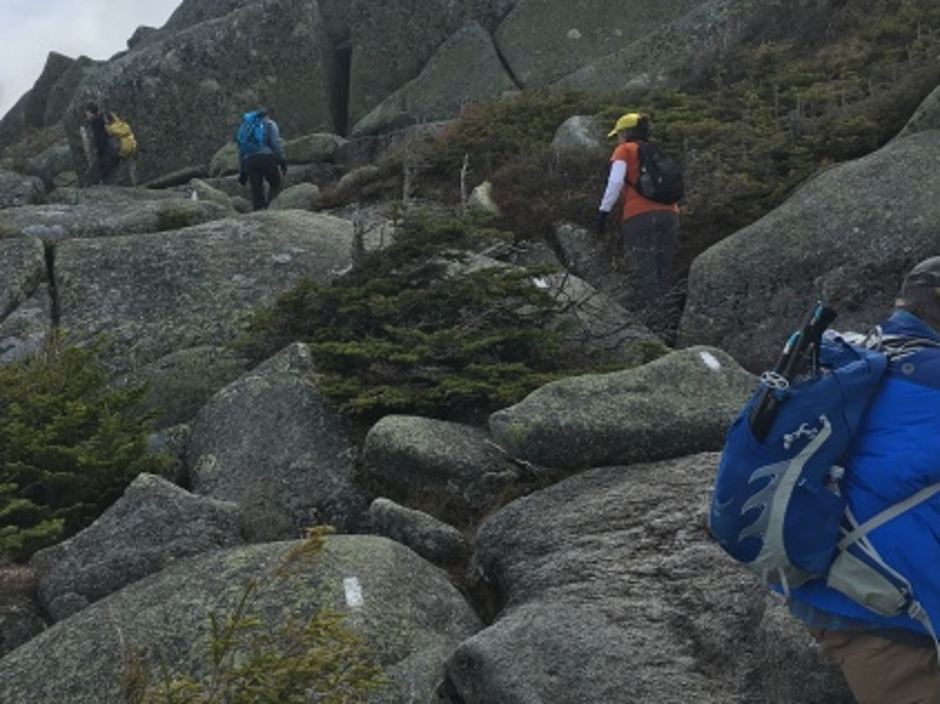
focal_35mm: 44
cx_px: 392
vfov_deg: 32.6
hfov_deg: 42.8
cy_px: 252
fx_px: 1194
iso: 25
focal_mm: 4.15
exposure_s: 1/1923
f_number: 2.2
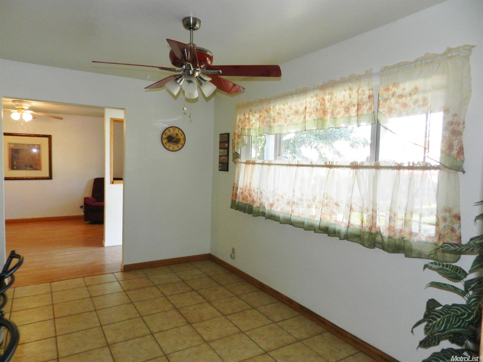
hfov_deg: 73.9
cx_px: 242
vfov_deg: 58.9
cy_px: 181
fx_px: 321
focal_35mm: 23
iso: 200
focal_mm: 4
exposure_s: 1/30
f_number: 3.4
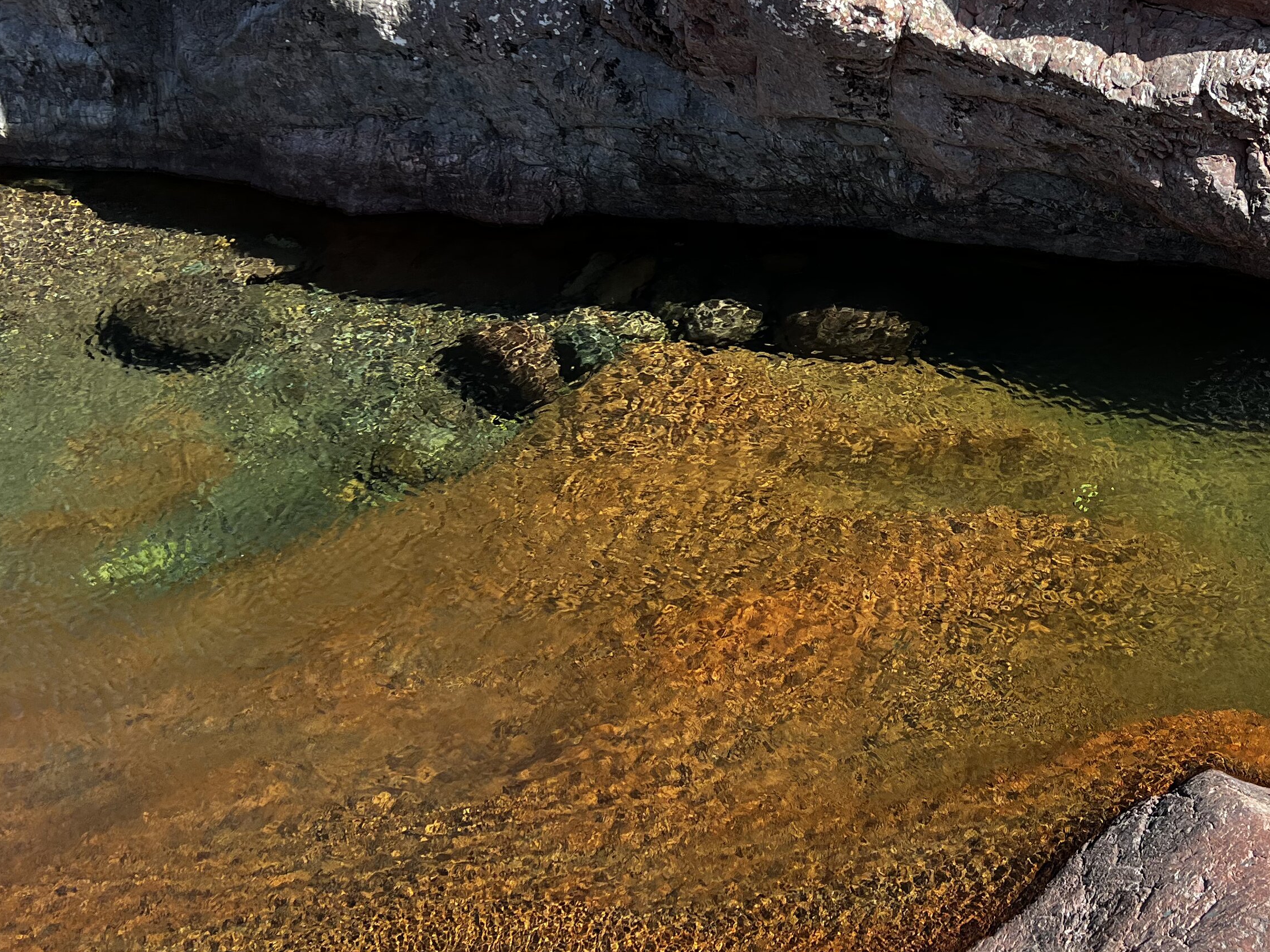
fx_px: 1688
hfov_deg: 40.3
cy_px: 351
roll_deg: +1.6
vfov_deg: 31.4
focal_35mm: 46
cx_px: 923
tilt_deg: -30.2
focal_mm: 5.7
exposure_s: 1/949
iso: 50
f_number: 1.5
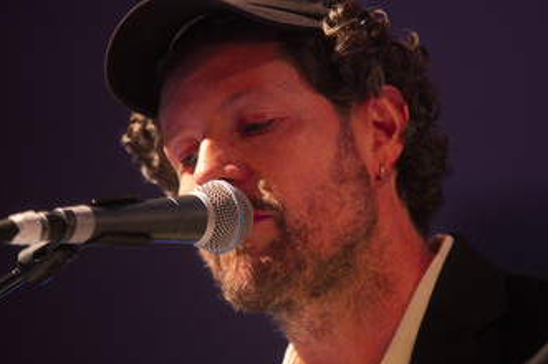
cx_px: 289
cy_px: 208
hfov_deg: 9.4
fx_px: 3315
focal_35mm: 218
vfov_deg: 6.3
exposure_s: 1/100
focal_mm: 160
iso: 2000
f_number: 2.8
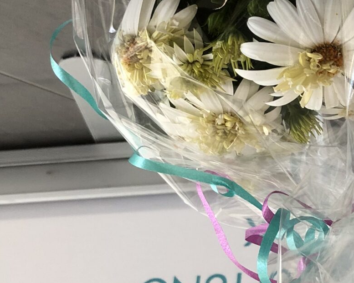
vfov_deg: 17.1
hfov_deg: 20.0
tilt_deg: -25.1
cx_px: 422
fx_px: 943
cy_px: 143
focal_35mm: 90
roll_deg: -1.0
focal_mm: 3.99
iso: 25
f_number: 1.8
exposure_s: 1/30
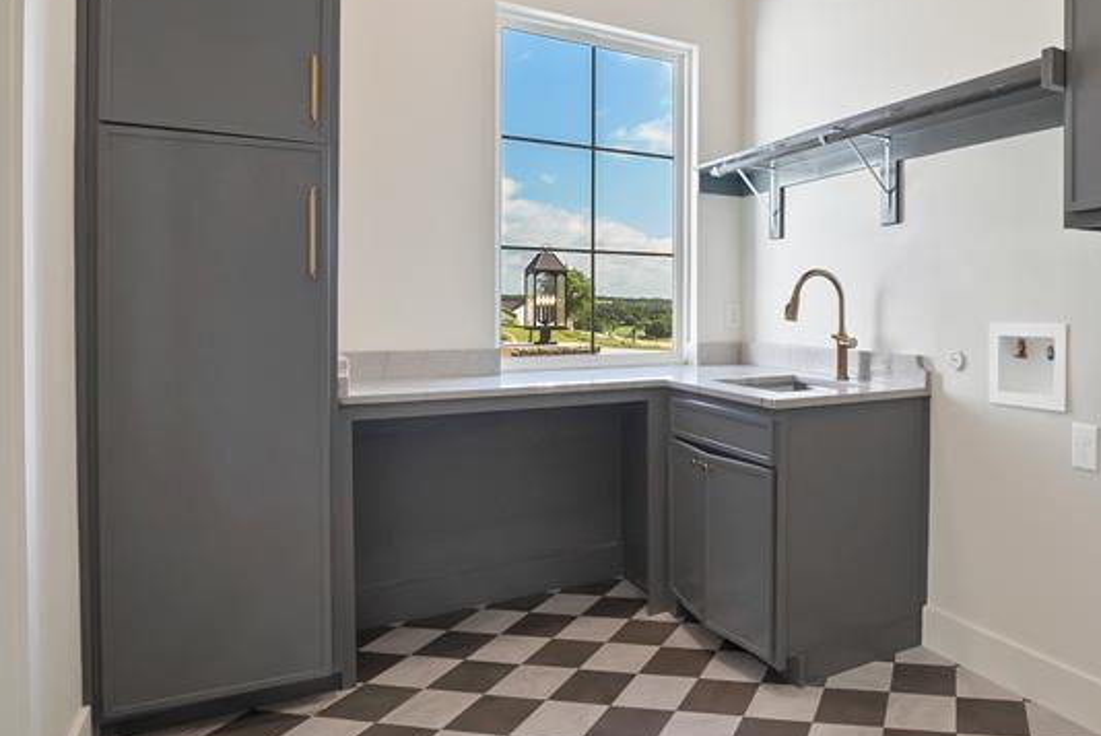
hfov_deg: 70.9
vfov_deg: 54.6
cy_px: 278
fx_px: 704
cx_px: 825
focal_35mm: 23
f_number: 9
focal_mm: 12
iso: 640
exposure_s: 1/30
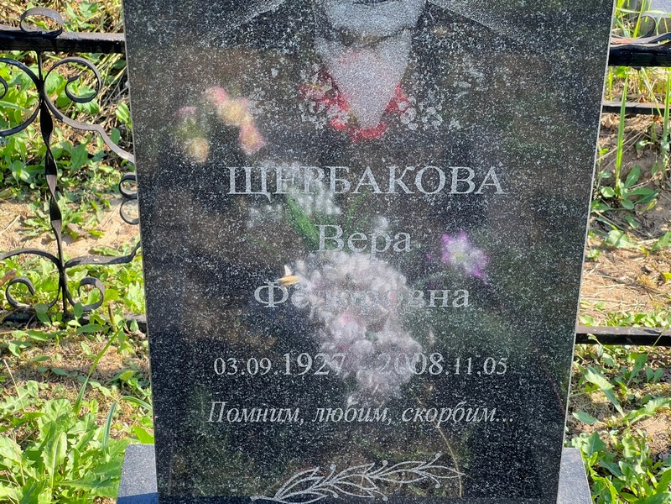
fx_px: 1493
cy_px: 252
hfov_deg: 25.3
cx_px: 336
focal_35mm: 77
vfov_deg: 19.1
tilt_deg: -32.7
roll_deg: -1.5
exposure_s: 1/99
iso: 32
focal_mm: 9
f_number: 2.8
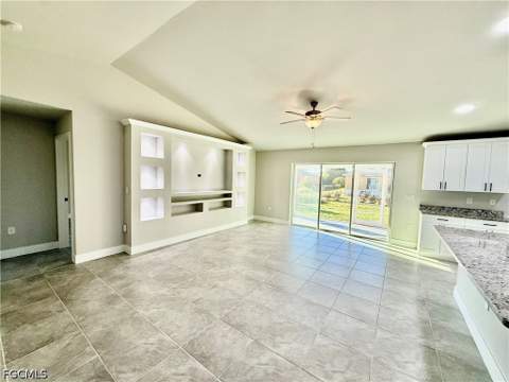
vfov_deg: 85.7
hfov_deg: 102.1
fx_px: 206
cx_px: 254
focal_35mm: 14
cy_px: 191
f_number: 2.2
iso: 64
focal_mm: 2.22
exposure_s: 1/120
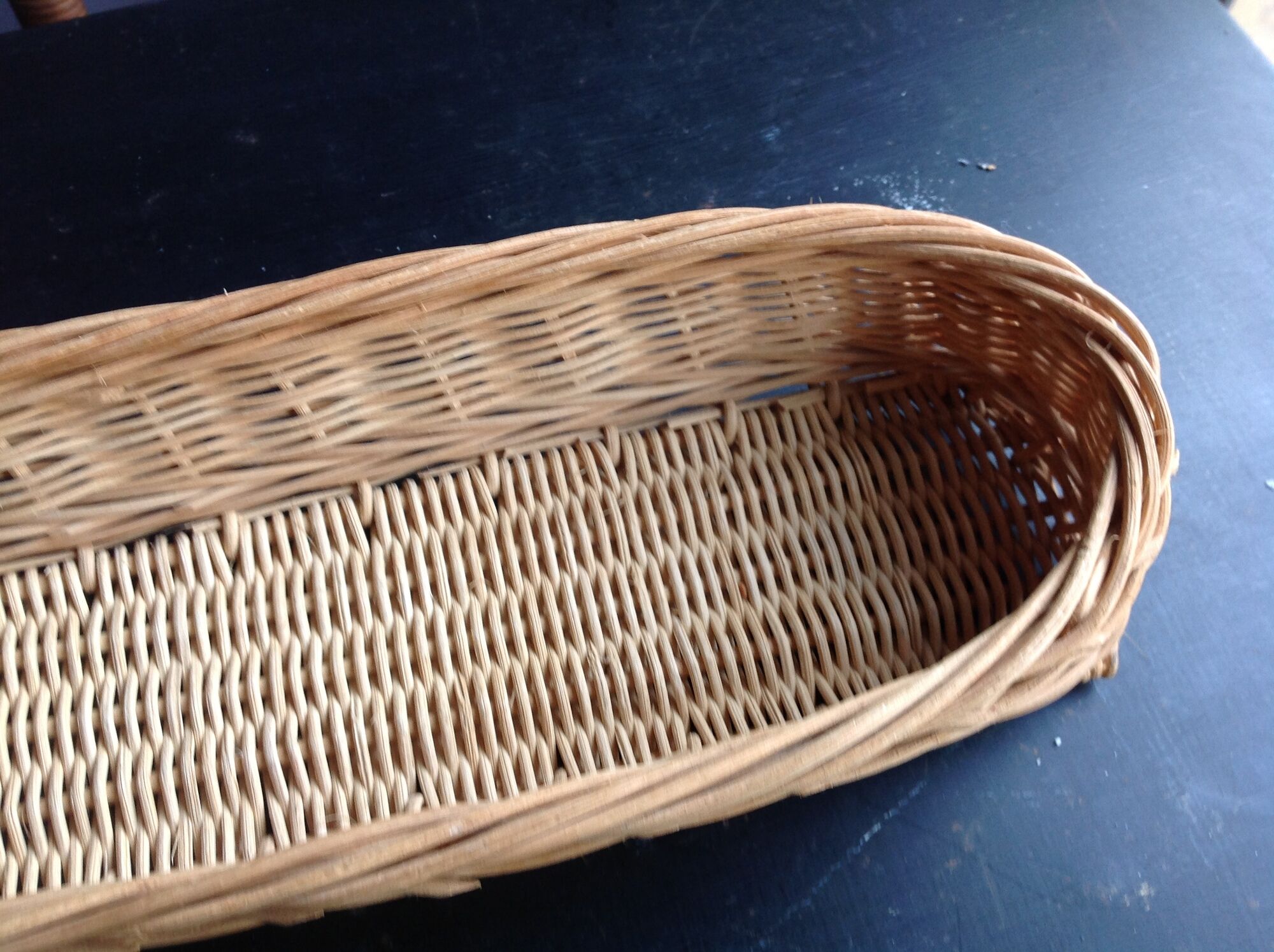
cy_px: 476
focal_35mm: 35
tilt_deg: -61.2
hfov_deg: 52.7
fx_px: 1286
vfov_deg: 40.6
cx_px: 637
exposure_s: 1/30
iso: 64
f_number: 2.4
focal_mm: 4.28
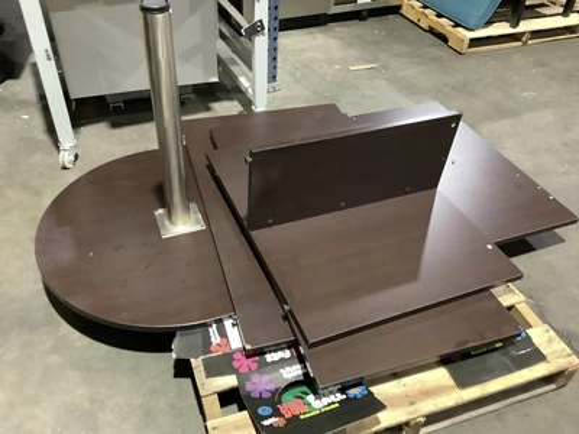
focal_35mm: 31
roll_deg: -2.1
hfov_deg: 58.4
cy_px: 217
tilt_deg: -41.3
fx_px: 519
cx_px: 290
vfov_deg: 45.4
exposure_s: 1/30
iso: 400
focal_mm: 3.3
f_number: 2.4
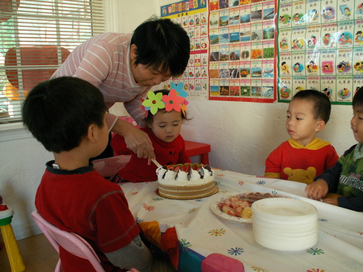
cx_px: 182
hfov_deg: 52.6
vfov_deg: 40.7
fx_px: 367
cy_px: 136
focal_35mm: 35
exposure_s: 1/30
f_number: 2.8
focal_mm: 5.86
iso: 160
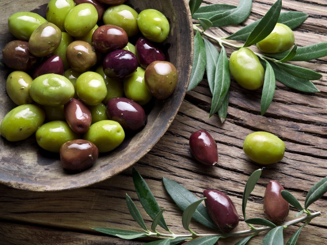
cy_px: 122
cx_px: 164
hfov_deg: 20.9
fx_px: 888
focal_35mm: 94
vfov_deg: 15.7
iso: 100
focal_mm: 120
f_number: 14
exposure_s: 1/80
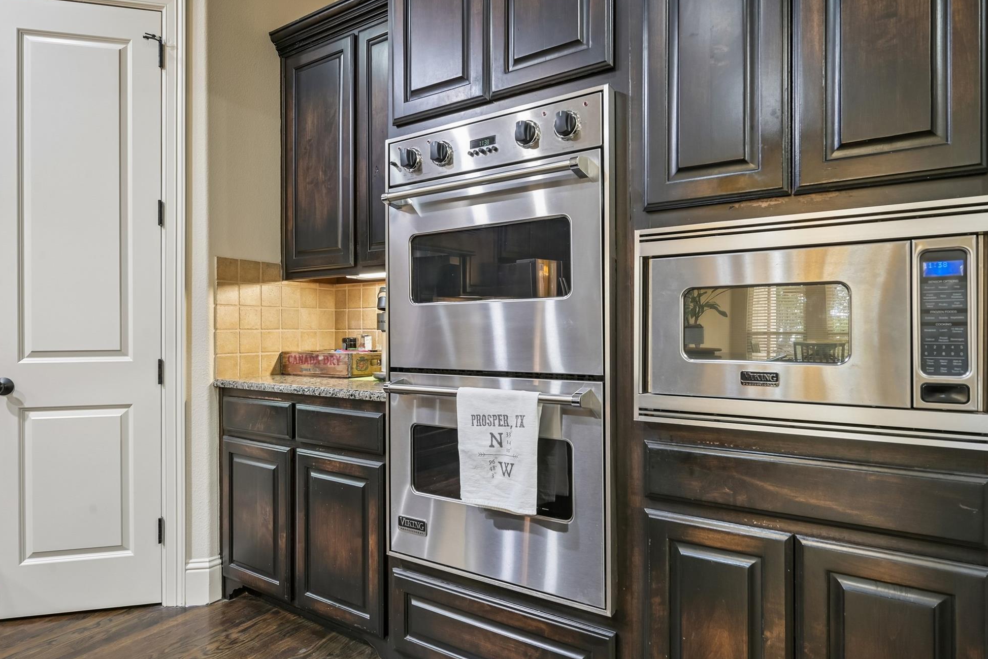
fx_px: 549
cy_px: 325
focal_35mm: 20
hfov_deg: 83.9
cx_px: 514
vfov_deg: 61.9
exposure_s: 1/1.67
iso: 250
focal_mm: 19
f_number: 9
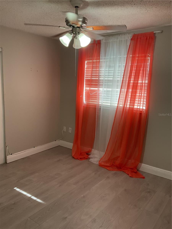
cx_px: 86
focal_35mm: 29
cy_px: 114
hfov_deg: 48.2
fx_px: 192
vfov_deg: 61.7
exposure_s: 1/60
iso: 50
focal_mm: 3
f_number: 1.8
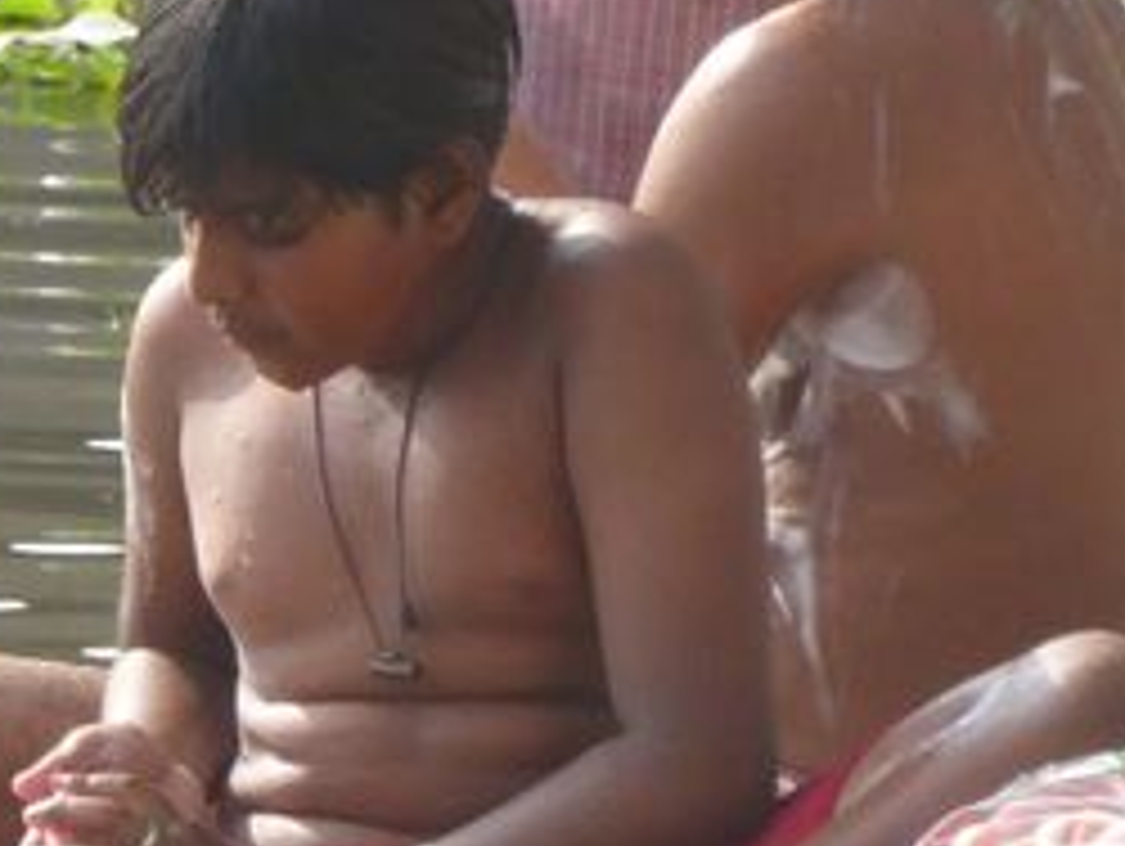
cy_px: 558
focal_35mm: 1774
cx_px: -284
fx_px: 57709
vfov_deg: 0.8
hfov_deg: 1.1
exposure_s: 1/400
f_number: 6
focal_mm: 89.6
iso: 400
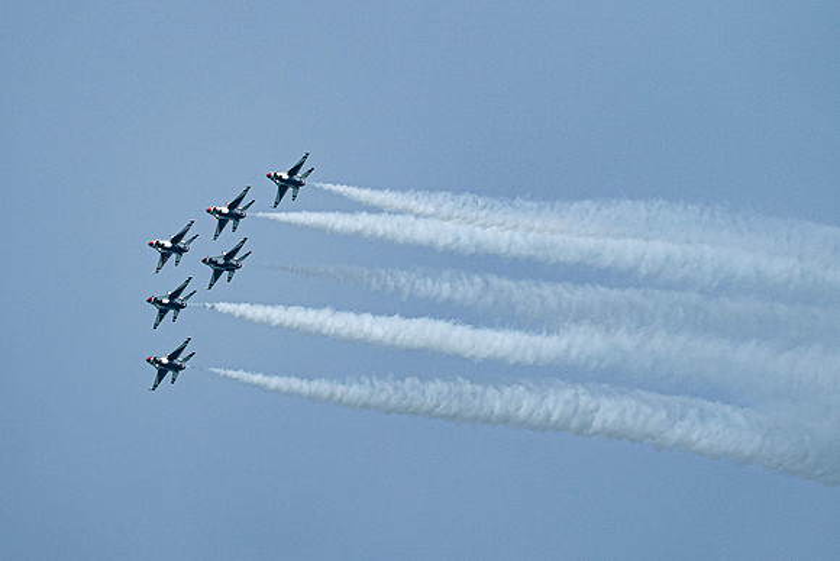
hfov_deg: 3.1
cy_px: 263
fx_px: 15605
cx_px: 388
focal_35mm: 669
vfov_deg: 2.1
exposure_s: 1/2000
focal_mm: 400
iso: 640
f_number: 10
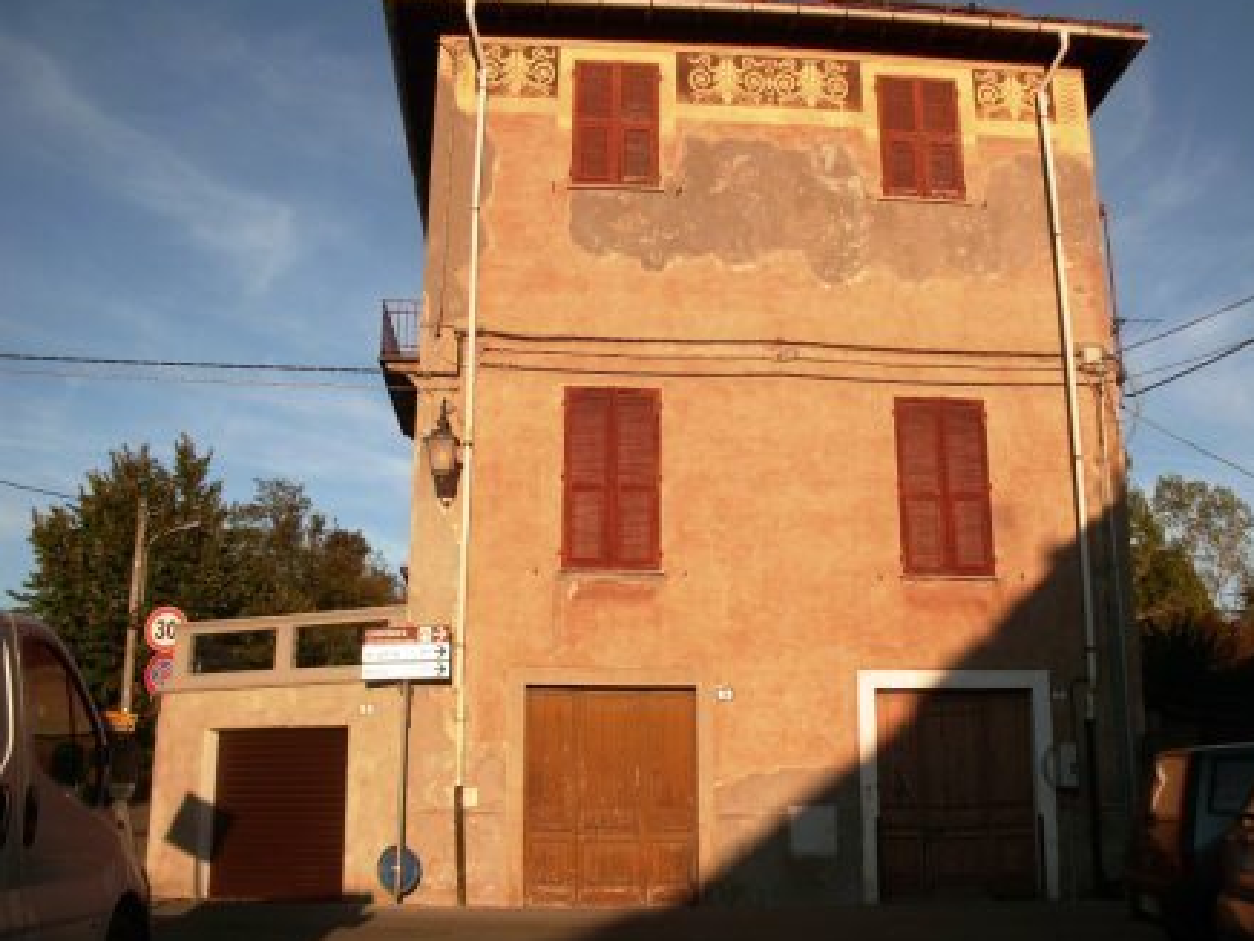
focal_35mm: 37
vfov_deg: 38.7
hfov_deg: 50.1
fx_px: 1340
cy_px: 475
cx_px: 641
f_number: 7.3
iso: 64
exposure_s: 1/250
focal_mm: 6.3
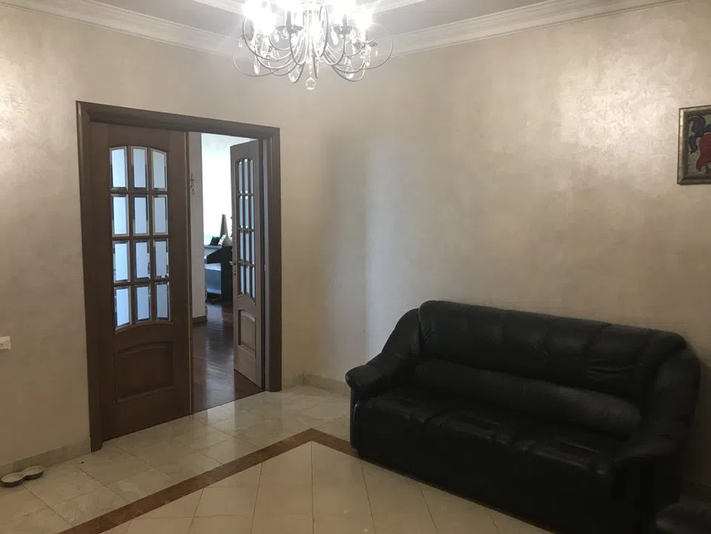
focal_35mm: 28
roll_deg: -0.5
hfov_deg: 63.4
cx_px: 356
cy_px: 267
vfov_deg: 49.7
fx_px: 575
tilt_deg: -6.7
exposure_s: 1/17
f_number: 1.8
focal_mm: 3.99
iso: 50
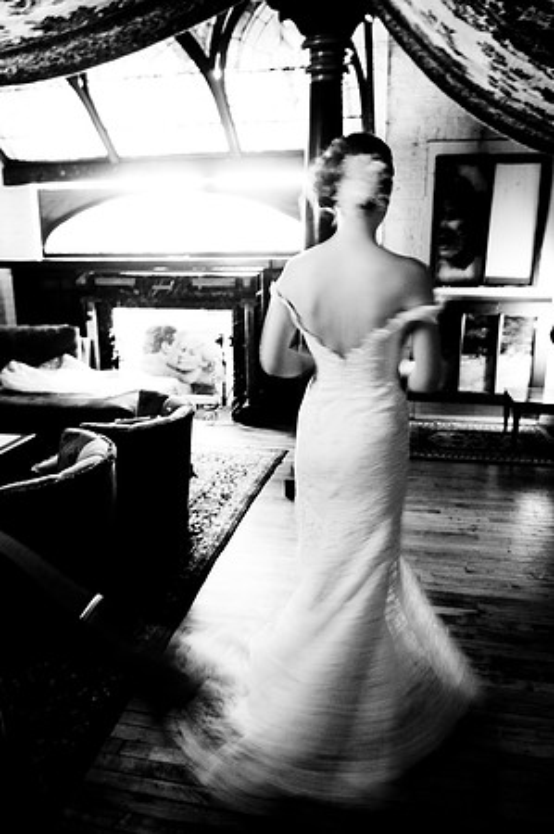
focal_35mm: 26
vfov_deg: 70.5
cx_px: 277
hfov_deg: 50.3
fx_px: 590
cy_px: 417
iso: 400
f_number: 4
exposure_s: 1/10
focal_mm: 17
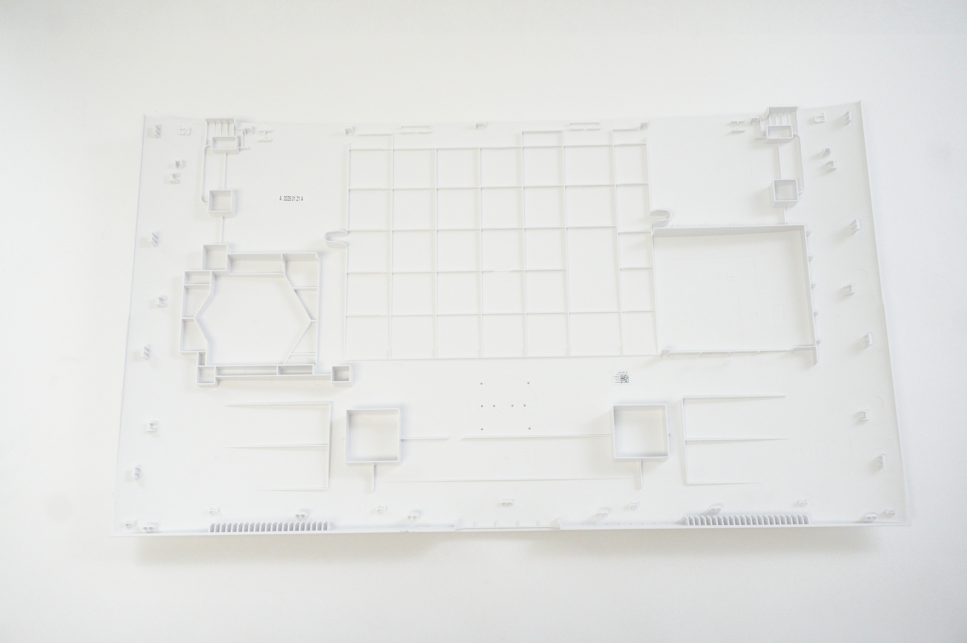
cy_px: 322
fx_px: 1087
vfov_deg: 33.0
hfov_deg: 48.0
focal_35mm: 40
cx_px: 484
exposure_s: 1/200
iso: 4000
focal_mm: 27
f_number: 5.6
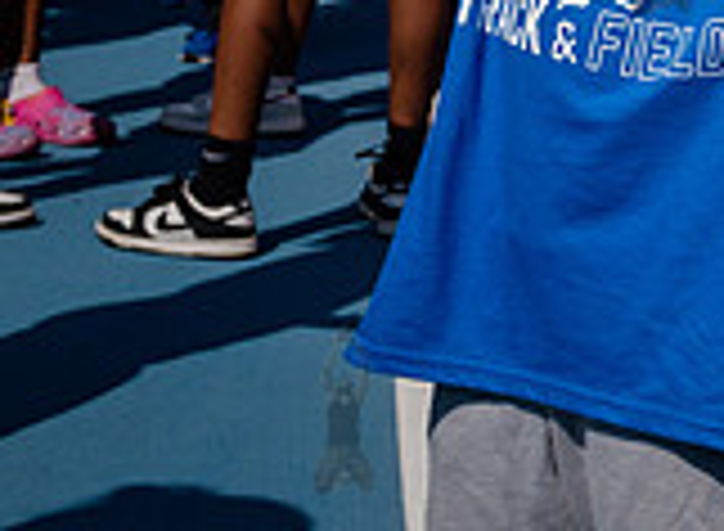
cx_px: 1311
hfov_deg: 11.8
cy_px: -165
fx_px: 3236
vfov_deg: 9.2
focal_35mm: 156
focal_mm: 32
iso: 400
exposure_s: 1/4000
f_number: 5.6
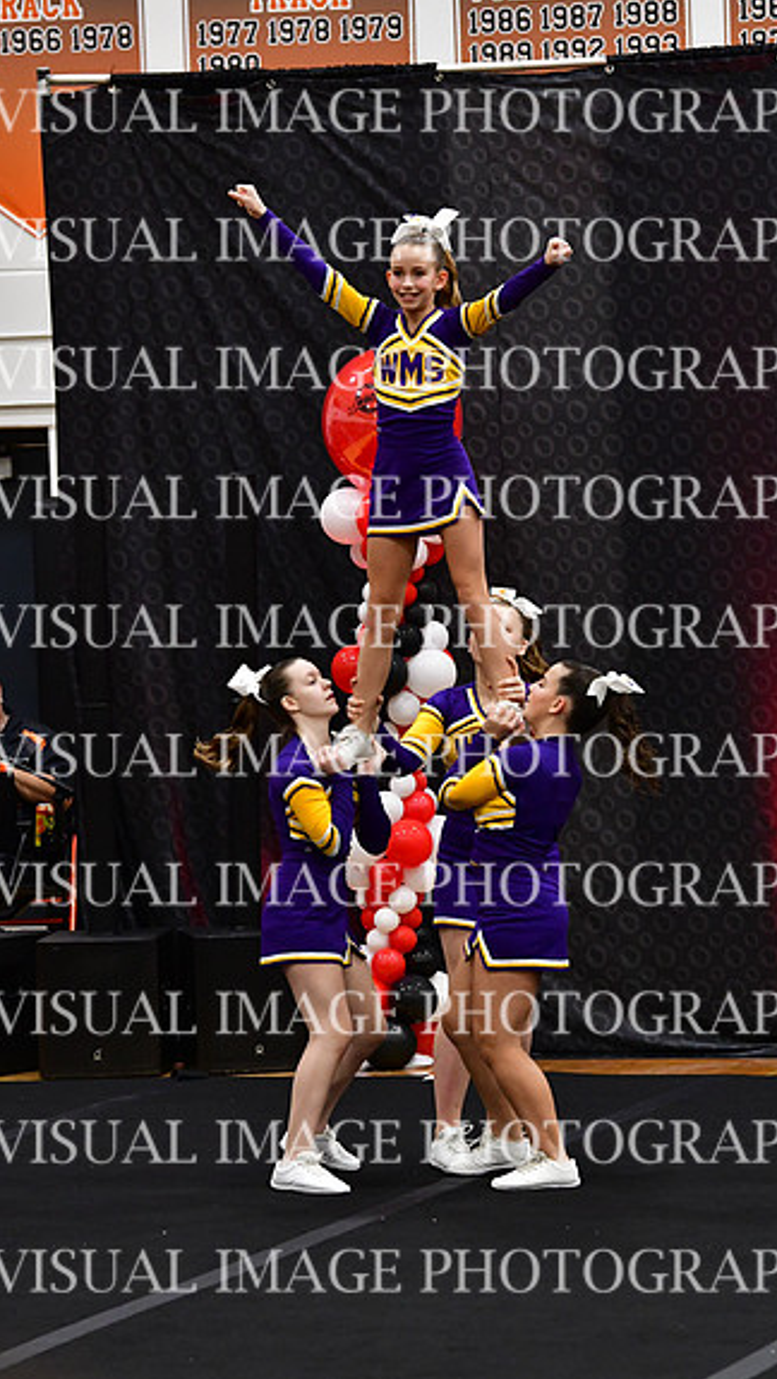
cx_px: 404
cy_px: 691
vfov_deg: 10.5
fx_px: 7535
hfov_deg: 5.9
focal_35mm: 206
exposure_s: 1/500
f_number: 3.5
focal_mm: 130
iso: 4000
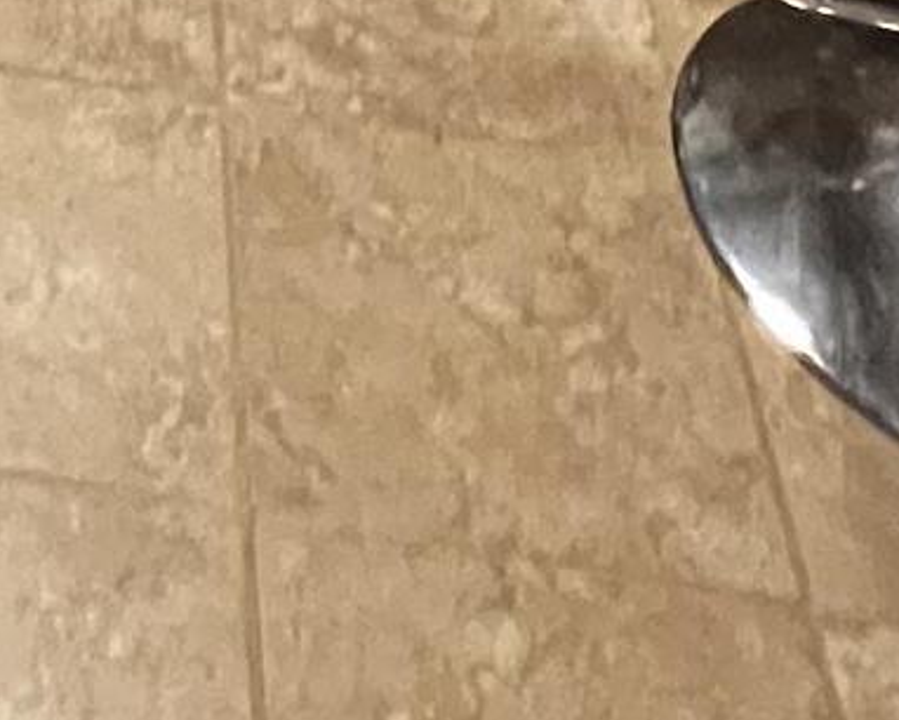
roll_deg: -1.9
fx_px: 2715
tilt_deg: -3.6
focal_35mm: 102
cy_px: -1915
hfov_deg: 17.7
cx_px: -245
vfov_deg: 8.9
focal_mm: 1.57
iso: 640
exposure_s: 1/60
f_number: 1.8
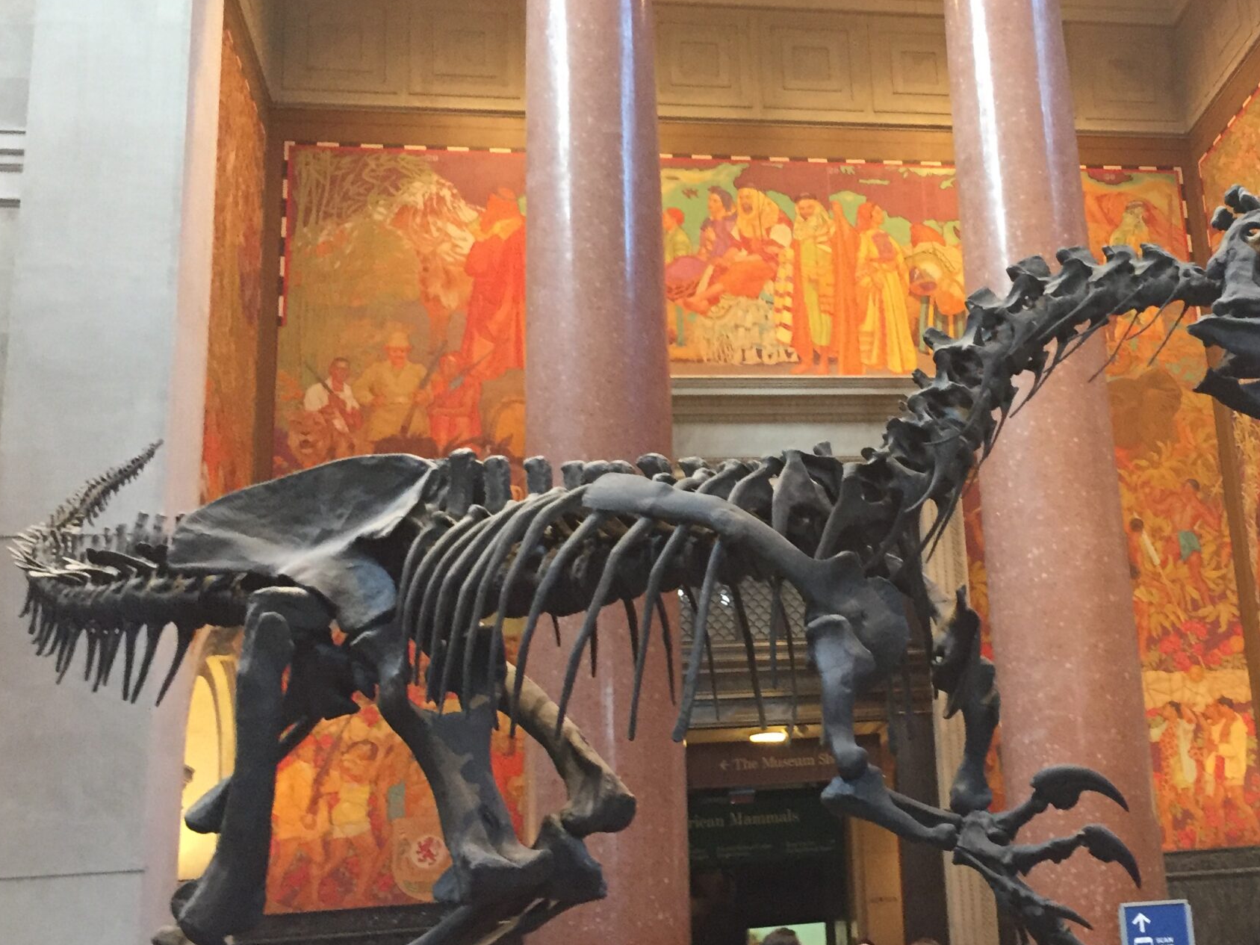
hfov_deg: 41.9
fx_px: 1601
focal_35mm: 44
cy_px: 473
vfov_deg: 32.9
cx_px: 914
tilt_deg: +18.9
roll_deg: +3.2
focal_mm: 4.15
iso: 250
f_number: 2.2
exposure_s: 1/24
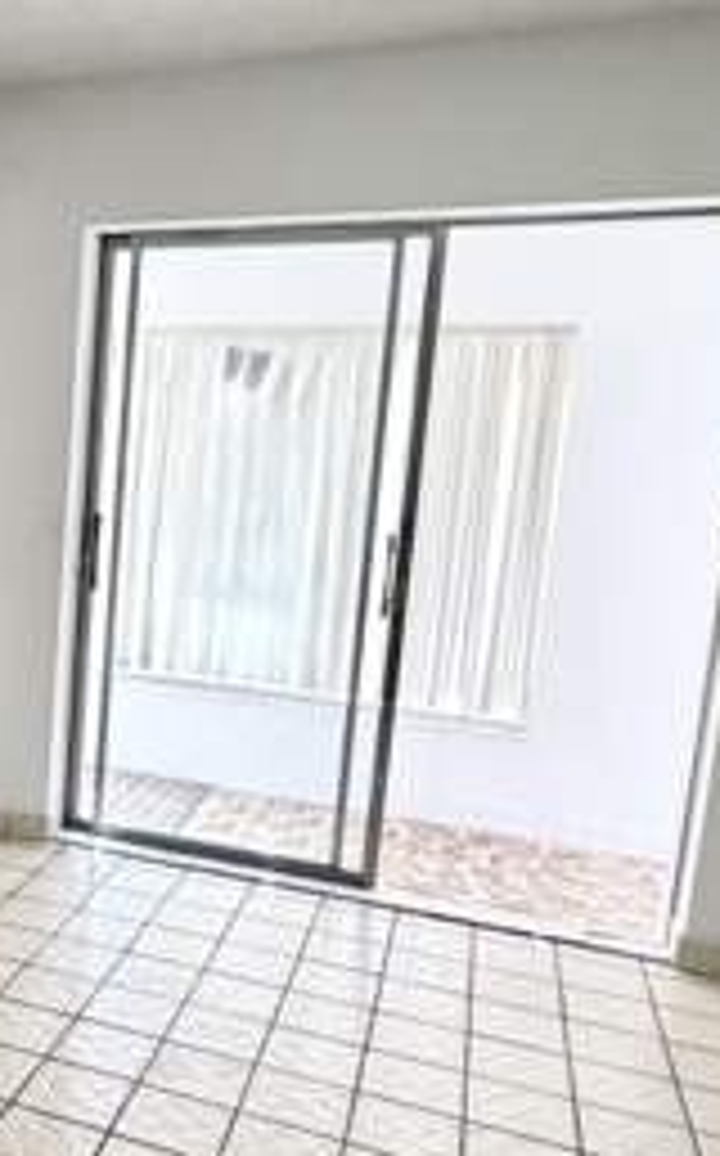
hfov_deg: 30.5
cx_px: -86
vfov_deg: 52.7
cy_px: 634
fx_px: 1165
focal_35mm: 37
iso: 250
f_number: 2.2
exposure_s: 1/120
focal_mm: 2.22
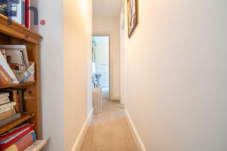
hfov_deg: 96.7
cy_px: 76
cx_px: 114
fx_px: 101
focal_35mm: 16
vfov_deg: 73.8
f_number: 9
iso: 40
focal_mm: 16
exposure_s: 3.2
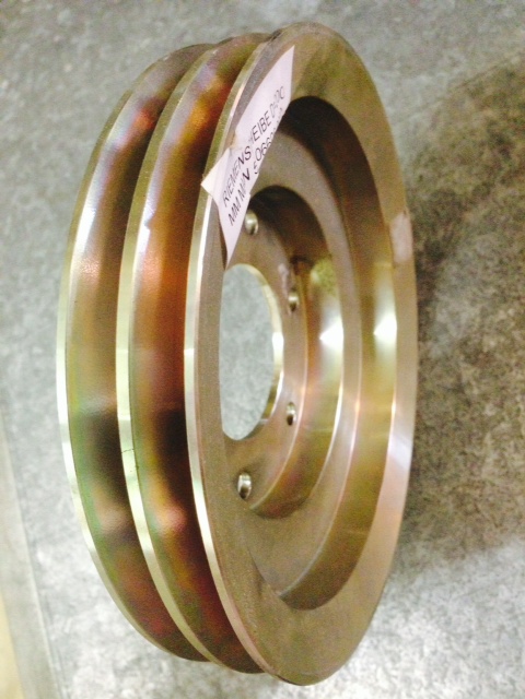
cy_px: 350
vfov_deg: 55.4
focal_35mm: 33
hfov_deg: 42.9
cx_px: 262
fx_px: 667
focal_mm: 4.12
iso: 320
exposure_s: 1/20
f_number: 2.4
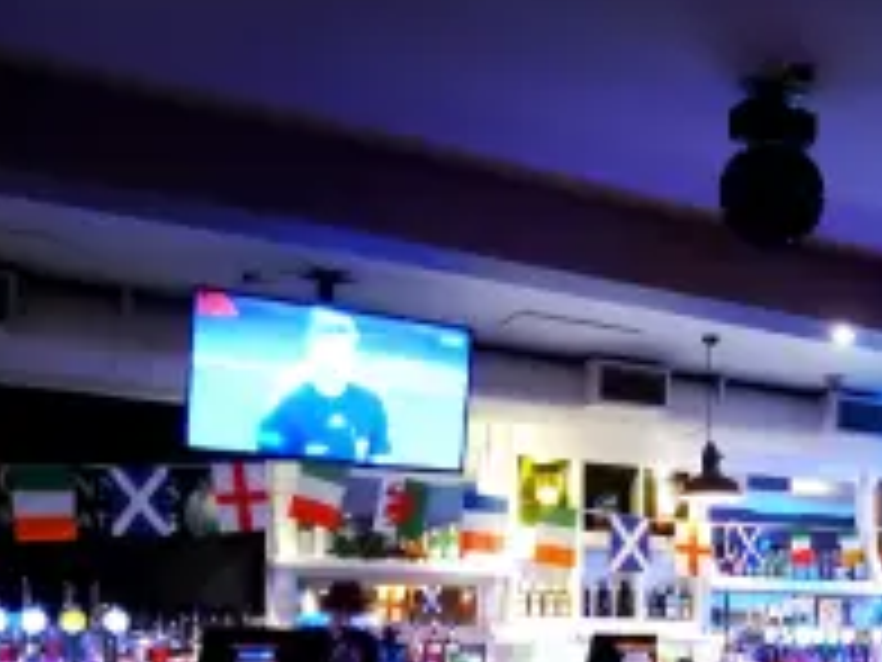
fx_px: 1452
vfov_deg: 25.1
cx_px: 855
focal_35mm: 57
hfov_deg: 31.6
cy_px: 558
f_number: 2
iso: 972
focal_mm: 3.54
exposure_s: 1/20
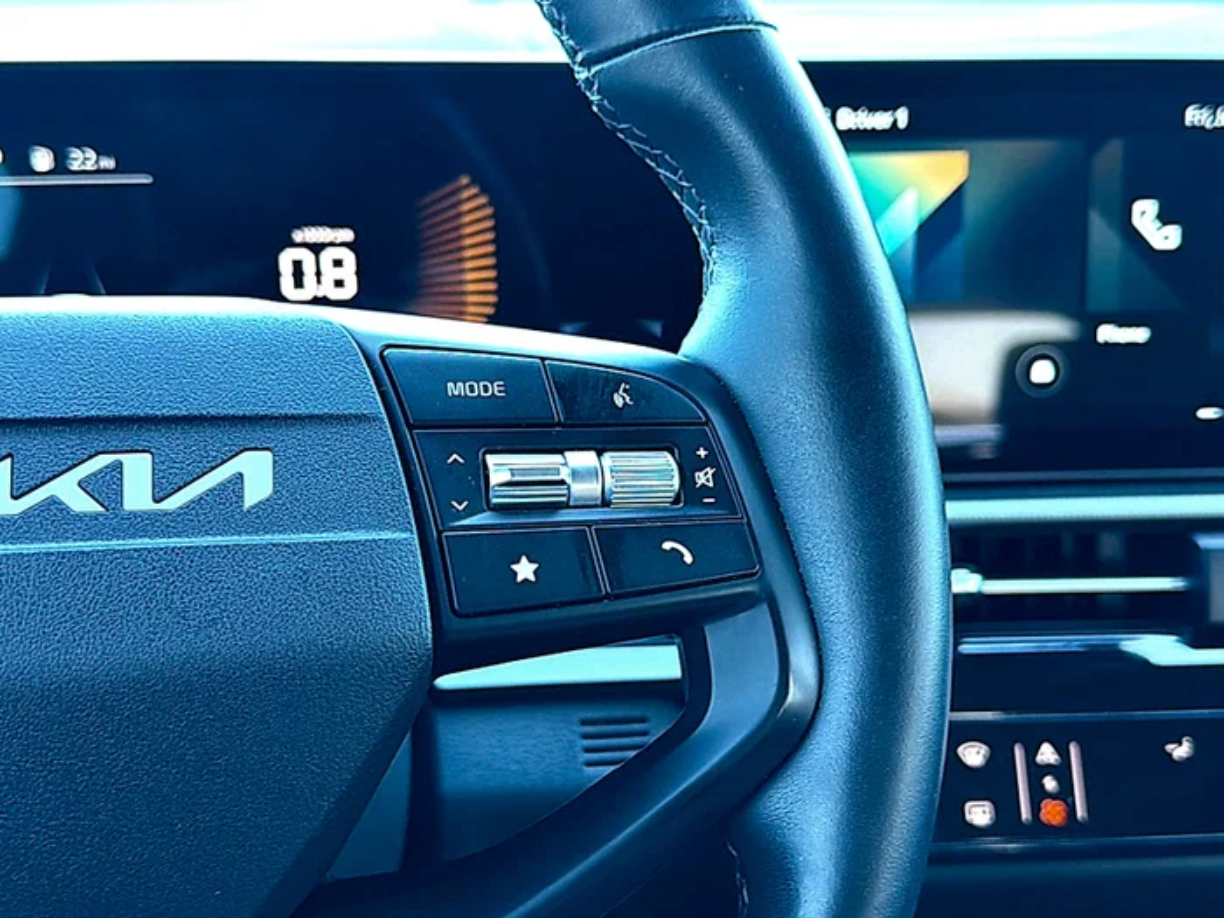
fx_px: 1167
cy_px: 459
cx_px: 612
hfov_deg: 55.4
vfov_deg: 42.9
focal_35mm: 33
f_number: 1.78
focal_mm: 6.76
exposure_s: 1/49
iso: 100
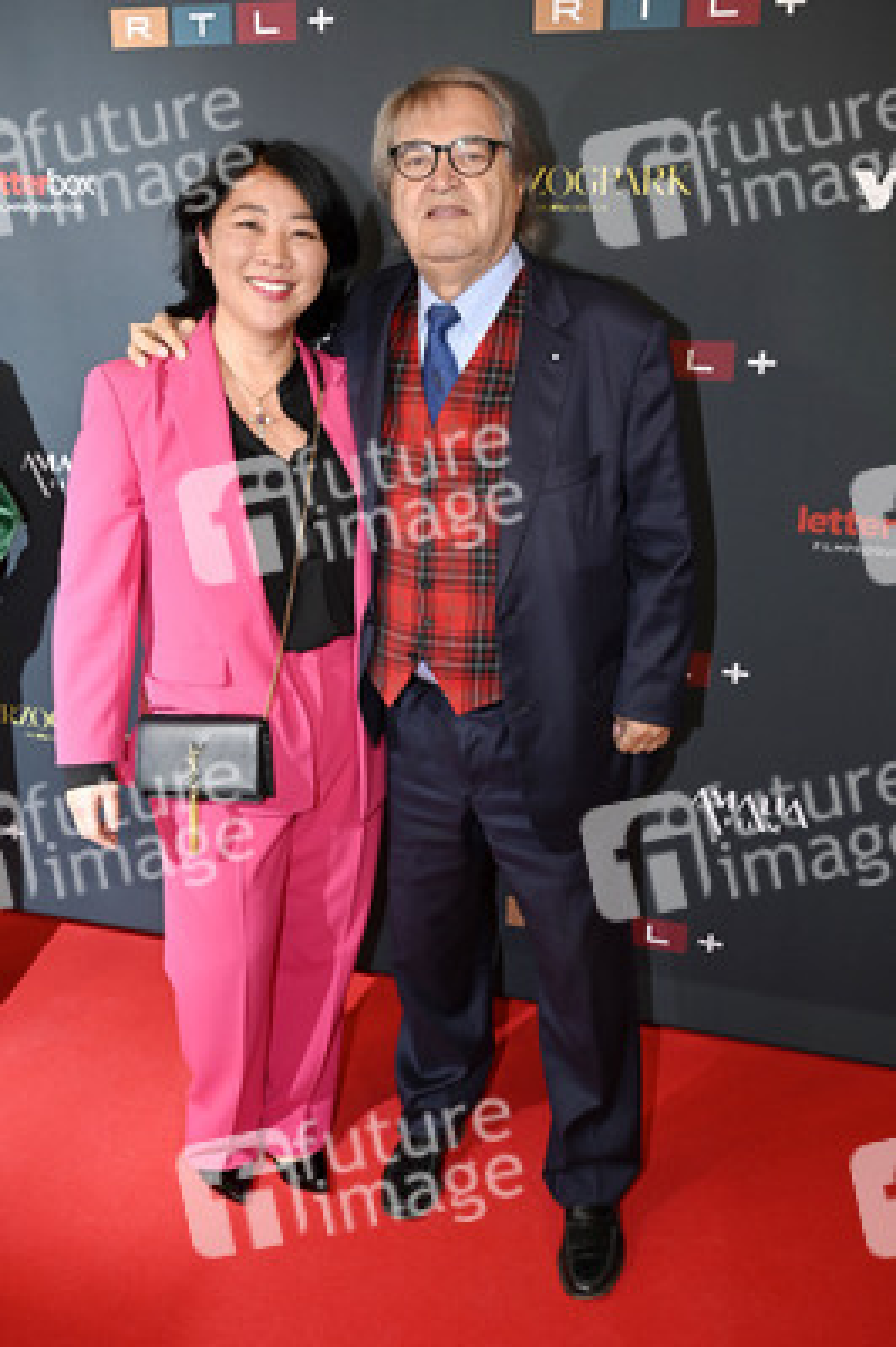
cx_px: 448
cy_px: 674
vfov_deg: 55.8
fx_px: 1271
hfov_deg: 38.8
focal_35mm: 34
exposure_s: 1/160
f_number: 6.3
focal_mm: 34
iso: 800
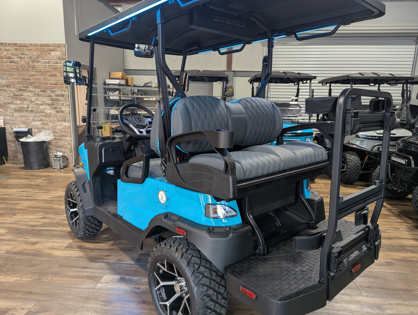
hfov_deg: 71.5
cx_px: 209
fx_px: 290
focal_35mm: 24
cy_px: 158
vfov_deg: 56.9
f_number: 1.85
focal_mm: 6.81
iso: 71
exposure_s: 1/37.1
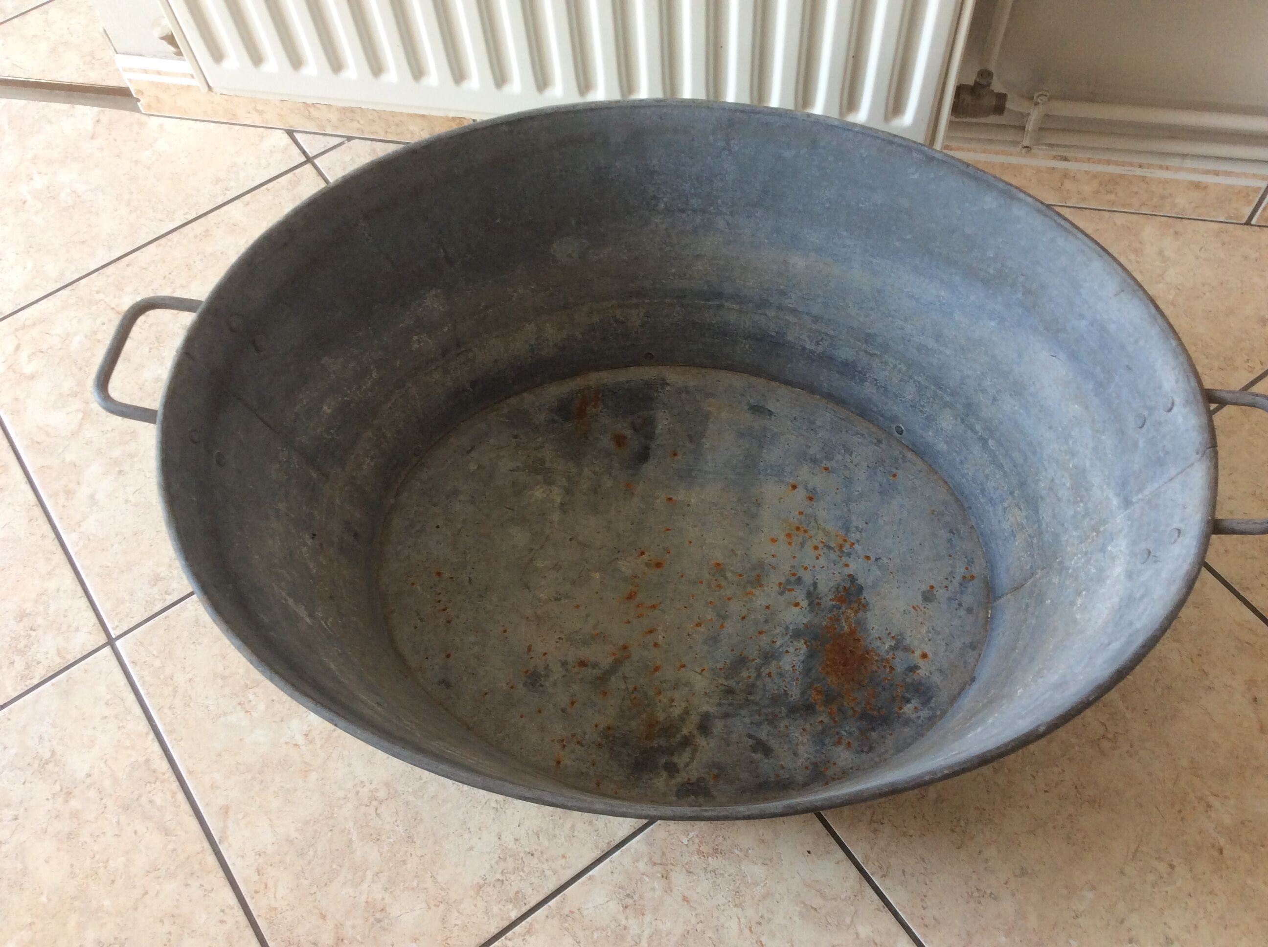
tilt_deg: -61.2
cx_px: 634
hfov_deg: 56.9
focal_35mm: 32
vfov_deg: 44.1
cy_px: 474
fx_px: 1170
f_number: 2.4
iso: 40
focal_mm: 3.3
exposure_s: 1/50
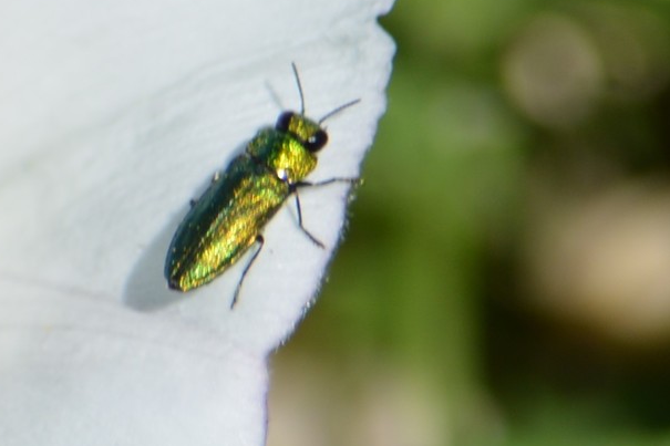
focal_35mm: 714
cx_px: 358
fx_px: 13284
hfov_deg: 2.9
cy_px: 160
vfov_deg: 1.9
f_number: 8
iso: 100
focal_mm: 300
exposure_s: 1/400
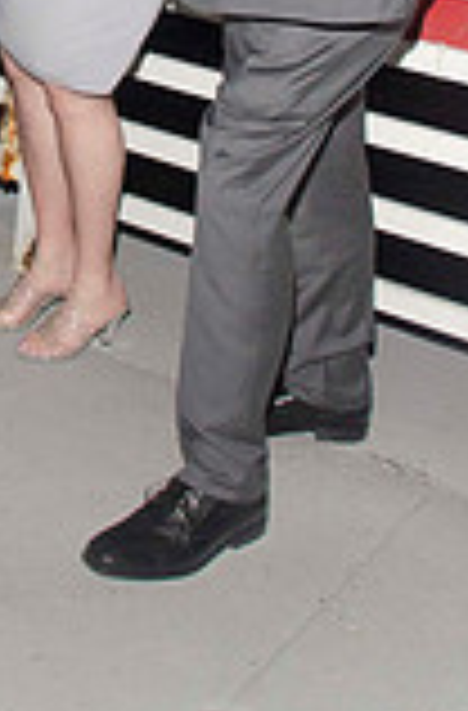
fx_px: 1515
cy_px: -194
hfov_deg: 16.9
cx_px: -68
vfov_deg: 23.6
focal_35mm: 77
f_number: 5.6
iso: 800
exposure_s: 1/60
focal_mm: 18
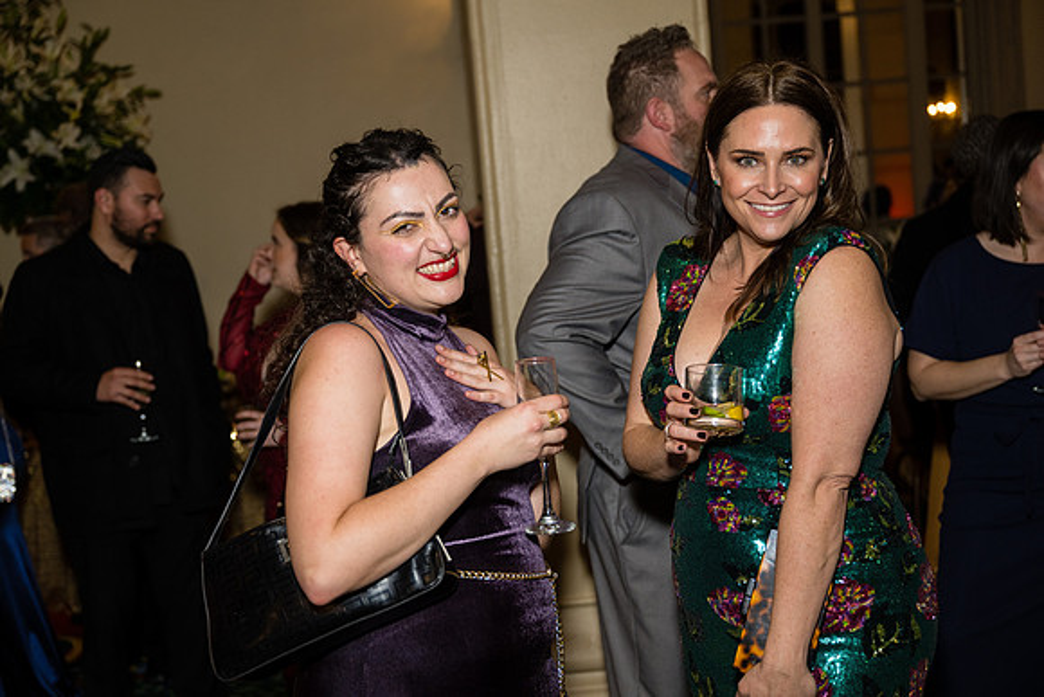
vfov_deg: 28.1
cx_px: 522
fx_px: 1392
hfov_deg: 41.1
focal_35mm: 48
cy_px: 348
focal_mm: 48
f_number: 3.2
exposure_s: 1/200
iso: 800
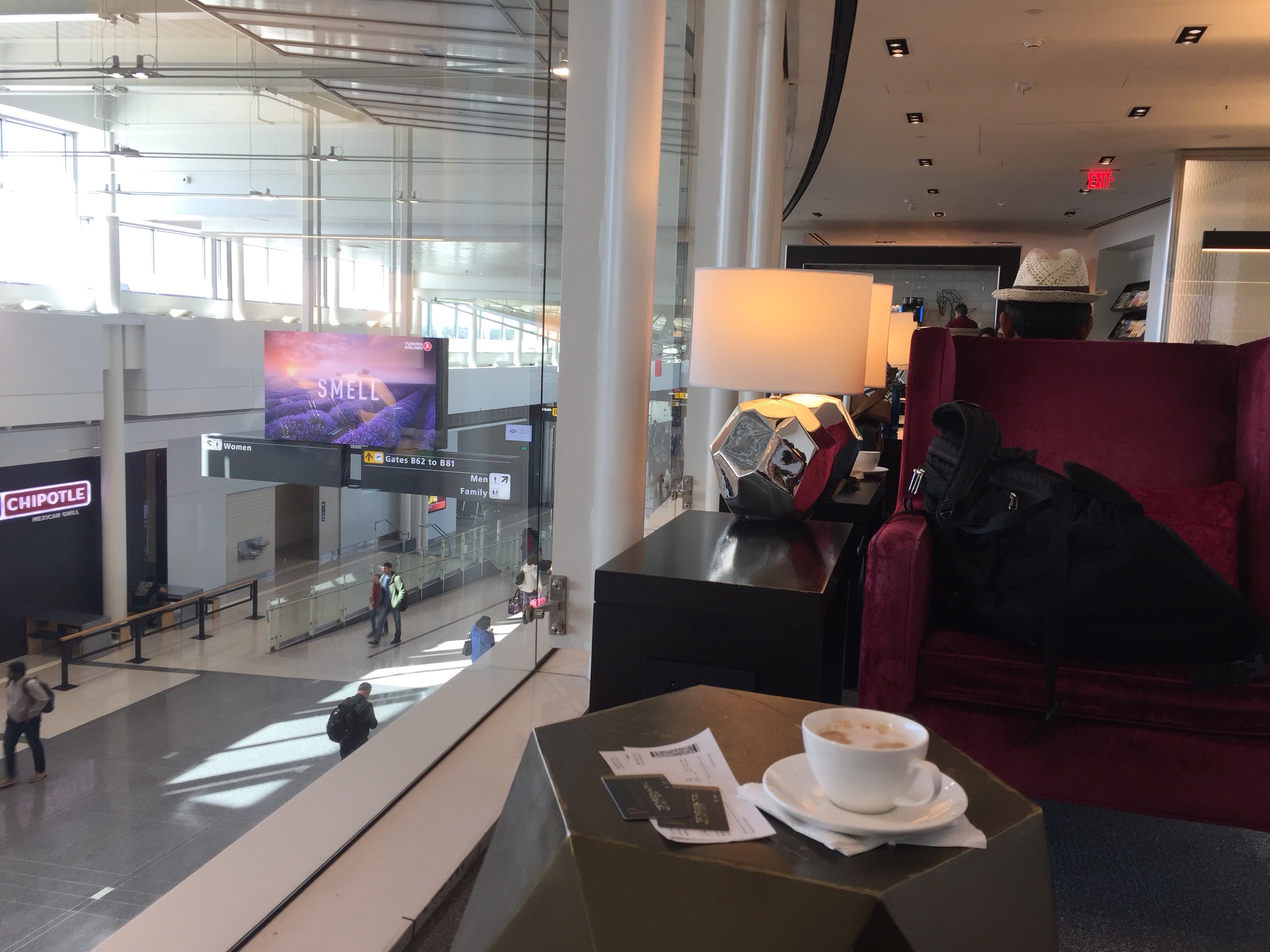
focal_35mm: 29
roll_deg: -1.9
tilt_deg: -7.4
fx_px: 1064
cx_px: 635
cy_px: 476
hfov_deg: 61.7
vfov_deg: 48.2
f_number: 2.2
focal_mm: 4.15
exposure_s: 1/40
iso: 32
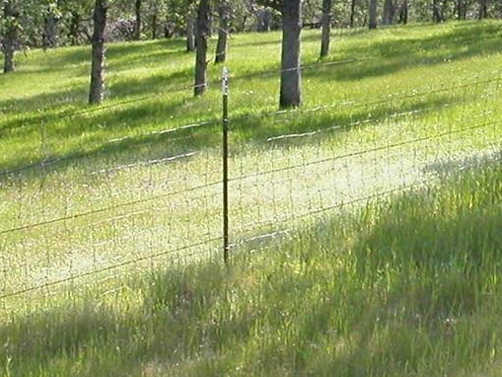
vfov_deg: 15.7
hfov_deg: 20.8
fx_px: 1349
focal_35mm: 93
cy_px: 46
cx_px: 409
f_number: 4.5
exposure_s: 1/191
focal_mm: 5.6
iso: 100
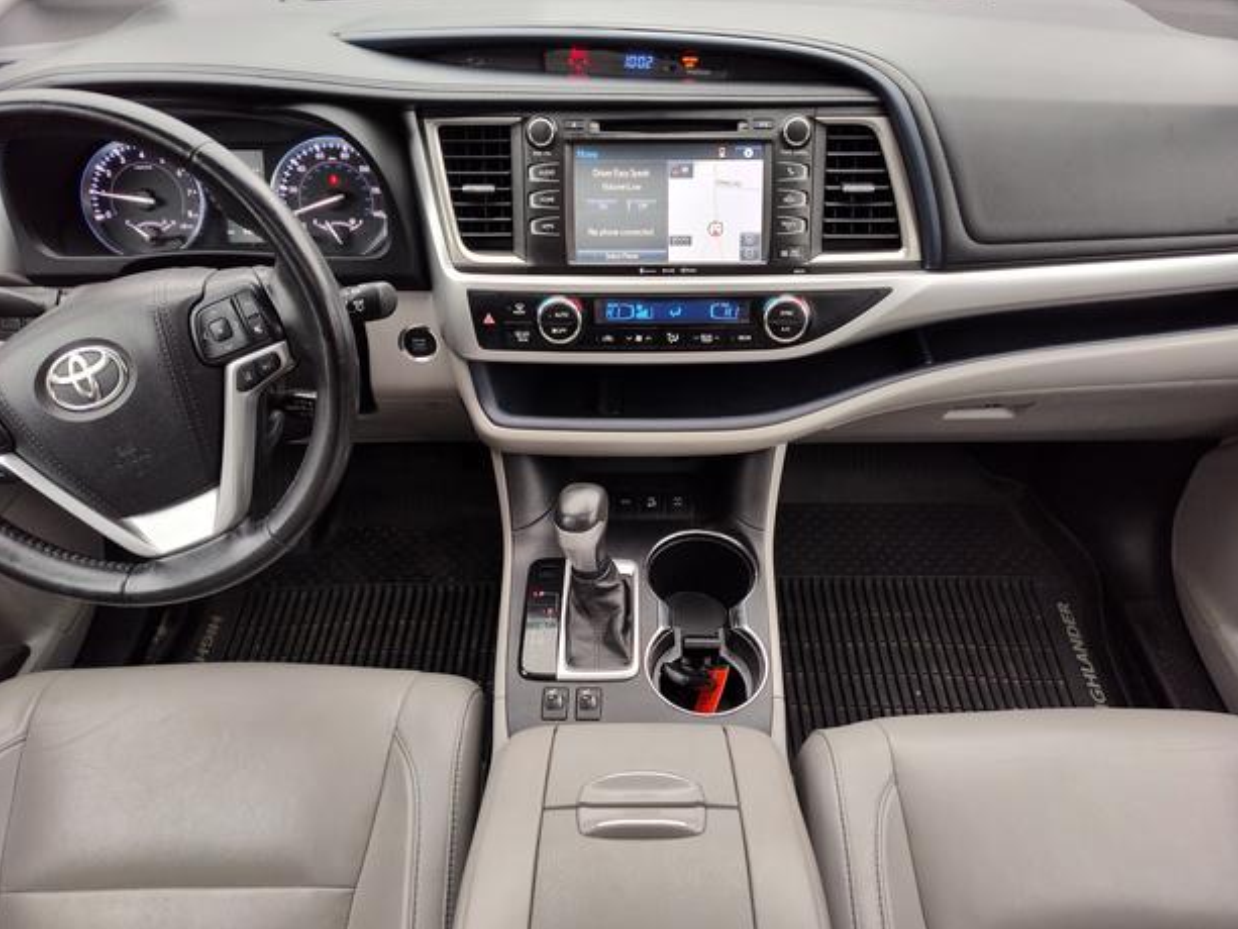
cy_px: 446
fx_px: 858
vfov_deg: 56.8
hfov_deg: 71.6
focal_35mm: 24
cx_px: 640
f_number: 1.88
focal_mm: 5.56
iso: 297
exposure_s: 1/120
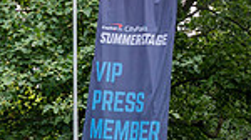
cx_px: -59
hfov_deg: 12.1
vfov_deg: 6.8
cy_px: 268
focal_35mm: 174
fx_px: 1157
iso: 640
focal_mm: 40
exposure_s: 1/250
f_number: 4.5
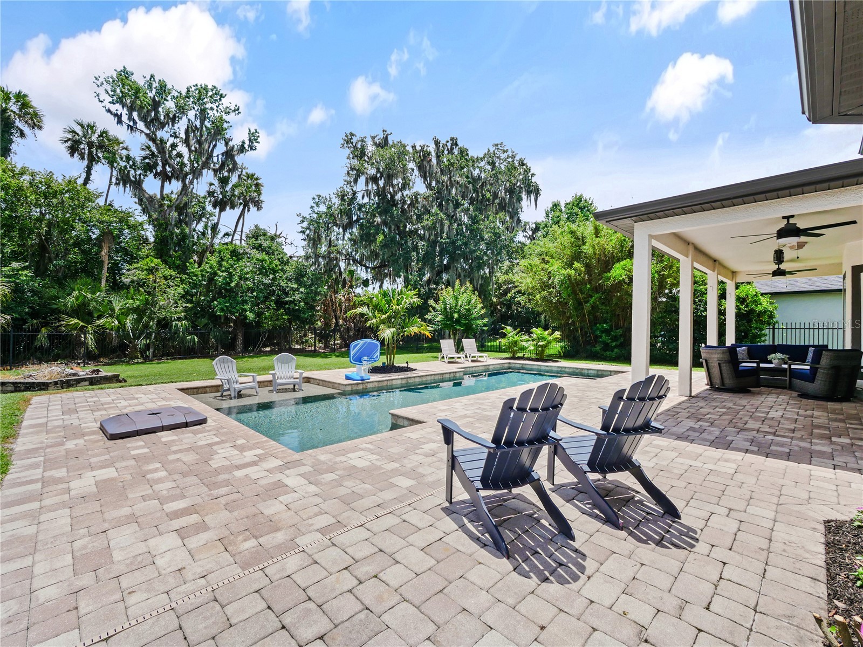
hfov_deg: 102.1
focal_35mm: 14
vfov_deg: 85.7
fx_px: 349
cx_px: 432
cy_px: 324
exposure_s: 1/400
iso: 200
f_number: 8
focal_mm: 7
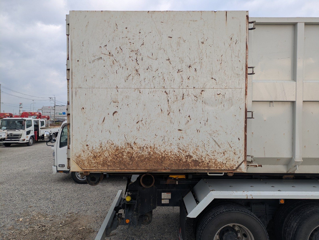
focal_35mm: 25
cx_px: 160
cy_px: 120
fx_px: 230
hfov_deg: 69.4
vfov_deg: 54.9
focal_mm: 5.43
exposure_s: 1/652
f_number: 1.89
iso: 45
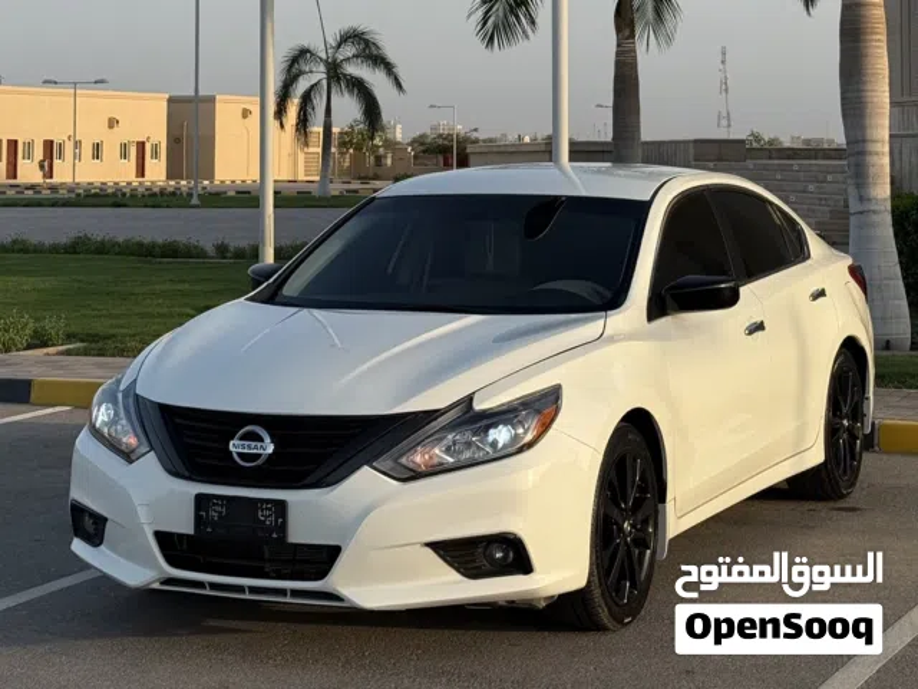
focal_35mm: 48
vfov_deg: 30.3
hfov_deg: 39.7
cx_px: 459
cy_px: 344
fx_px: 1273
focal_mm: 6.76
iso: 80
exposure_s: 1/2494
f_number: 1.78
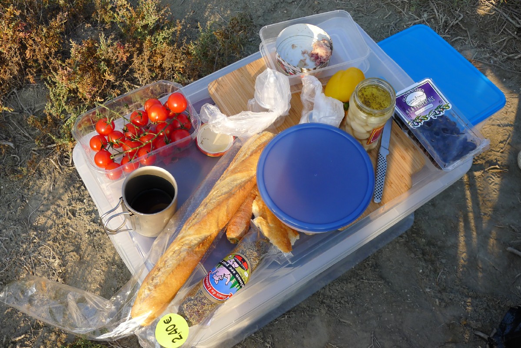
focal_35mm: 37
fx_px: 536
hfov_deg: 51.9
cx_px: 260
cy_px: 174
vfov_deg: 36.0
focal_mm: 7.9
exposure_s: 1/500
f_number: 2.8
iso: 80
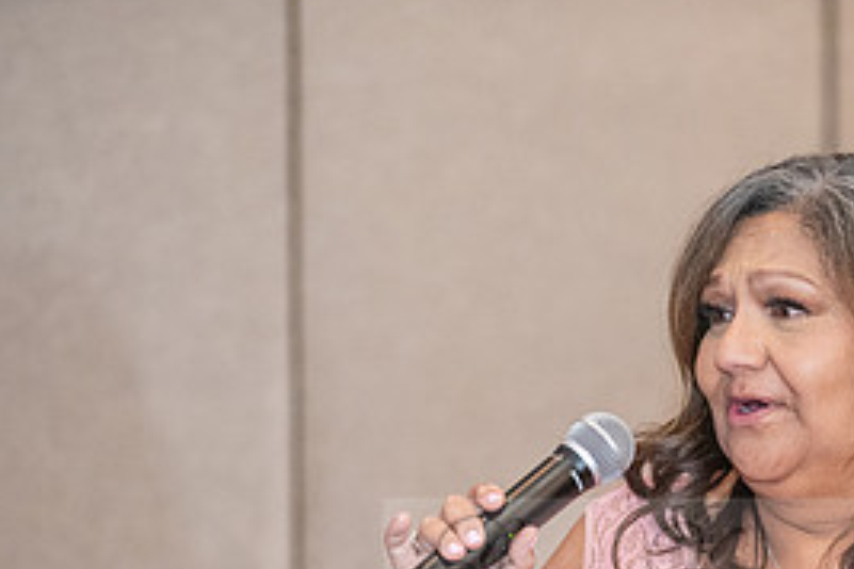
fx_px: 6689
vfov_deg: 4.9
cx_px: 662
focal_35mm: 282
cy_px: 574
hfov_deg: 7.3
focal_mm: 130
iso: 3200
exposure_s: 1/250
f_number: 2.8
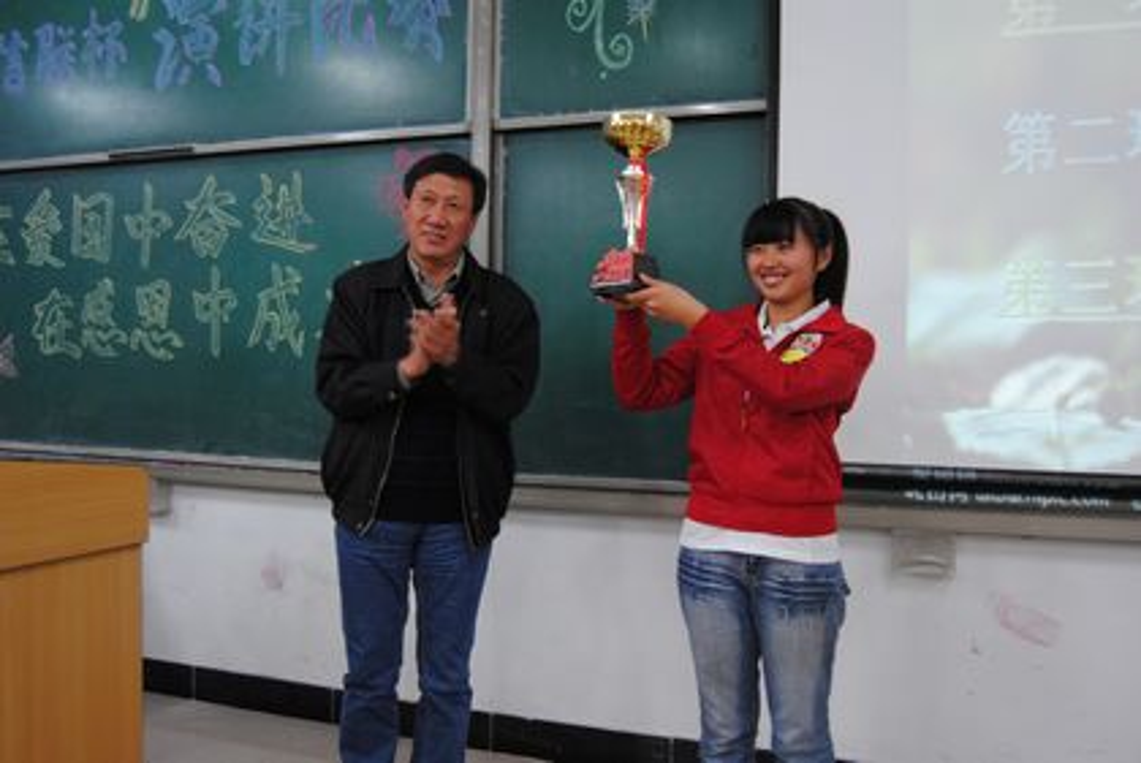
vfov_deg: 40.1
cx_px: 570
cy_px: 382
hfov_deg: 57.2
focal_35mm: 33
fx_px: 1047
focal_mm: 22
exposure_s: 1/30
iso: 720
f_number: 3.5
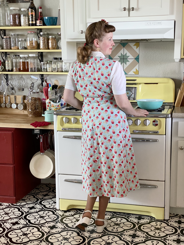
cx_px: 92
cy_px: 122
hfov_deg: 28.0
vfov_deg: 36.8
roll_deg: +0.2
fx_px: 369
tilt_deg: -8.6
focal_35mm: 52
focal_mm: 6
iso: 160
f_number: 2
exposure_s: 1/60
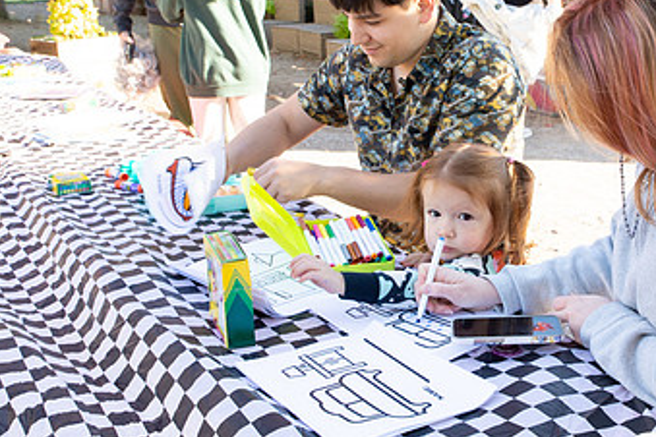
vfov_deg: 25.5
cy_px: 181
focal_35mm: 53
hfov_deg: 36.6
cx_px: 499
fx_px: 966
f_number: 10
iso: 640
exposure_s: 1/125
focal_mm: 31
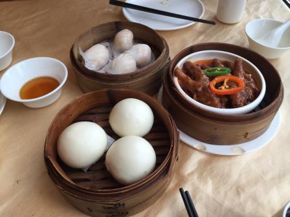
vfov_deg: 48.2
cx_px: 145
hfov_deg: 61.7
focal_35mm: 29
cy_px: 108
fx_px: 243
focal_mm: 4.15
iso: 40
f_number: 2.2
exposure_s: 1/100
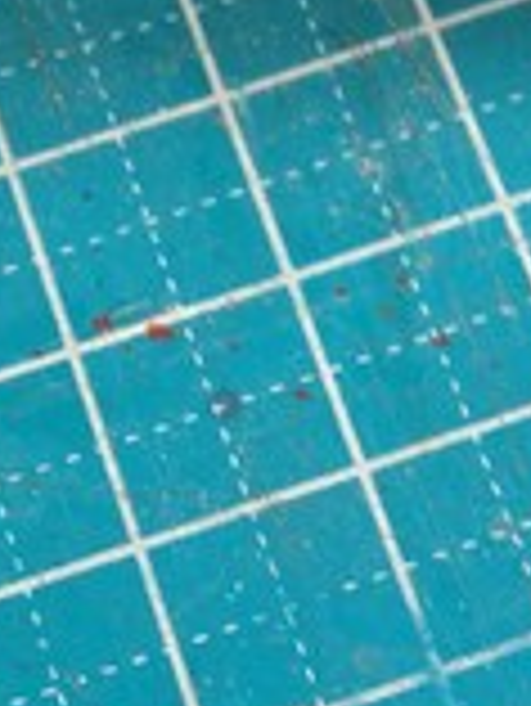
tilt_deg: -68.3
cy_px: 760
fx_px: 2267
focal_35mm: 111
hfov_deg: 13.2
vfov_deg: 17.2
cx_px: 508
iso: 25
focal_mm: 4.15
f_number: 2.2
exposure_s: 1/100
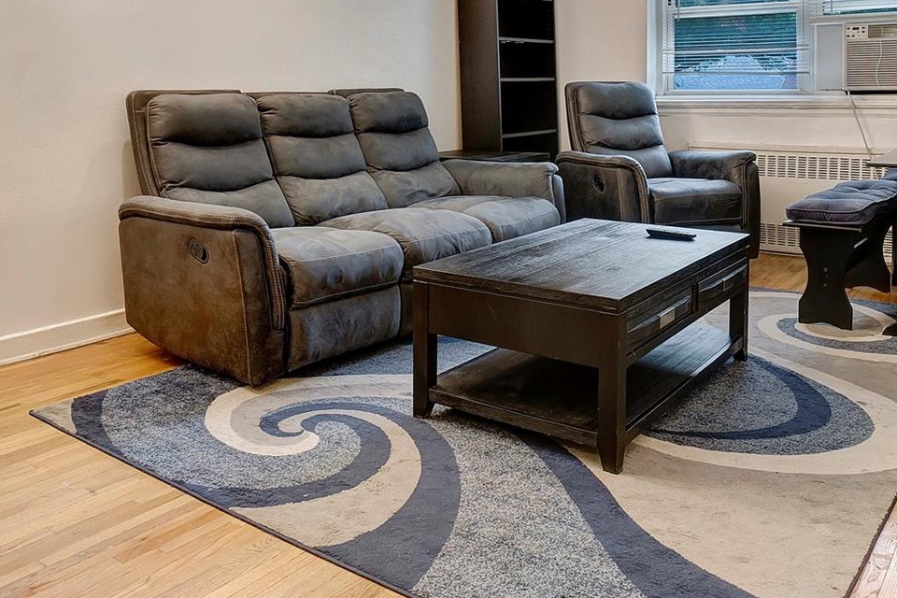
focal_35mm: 32
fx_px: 797
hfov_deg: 58.3
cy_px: 112
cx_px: 361
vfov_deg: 39.4
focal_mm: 10
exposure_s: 1/6
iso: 800
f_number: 9
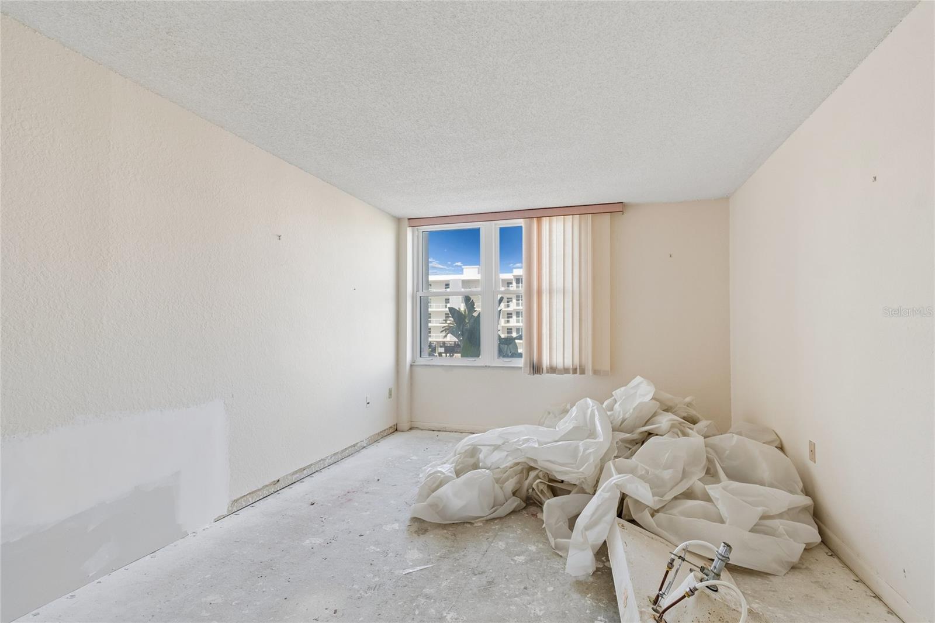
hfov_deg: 96.7
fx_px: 415
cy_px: 312
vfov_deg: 73.7
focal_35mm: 16
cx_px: 468
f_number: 7.1
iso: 100
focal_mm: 11
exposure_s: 1/6
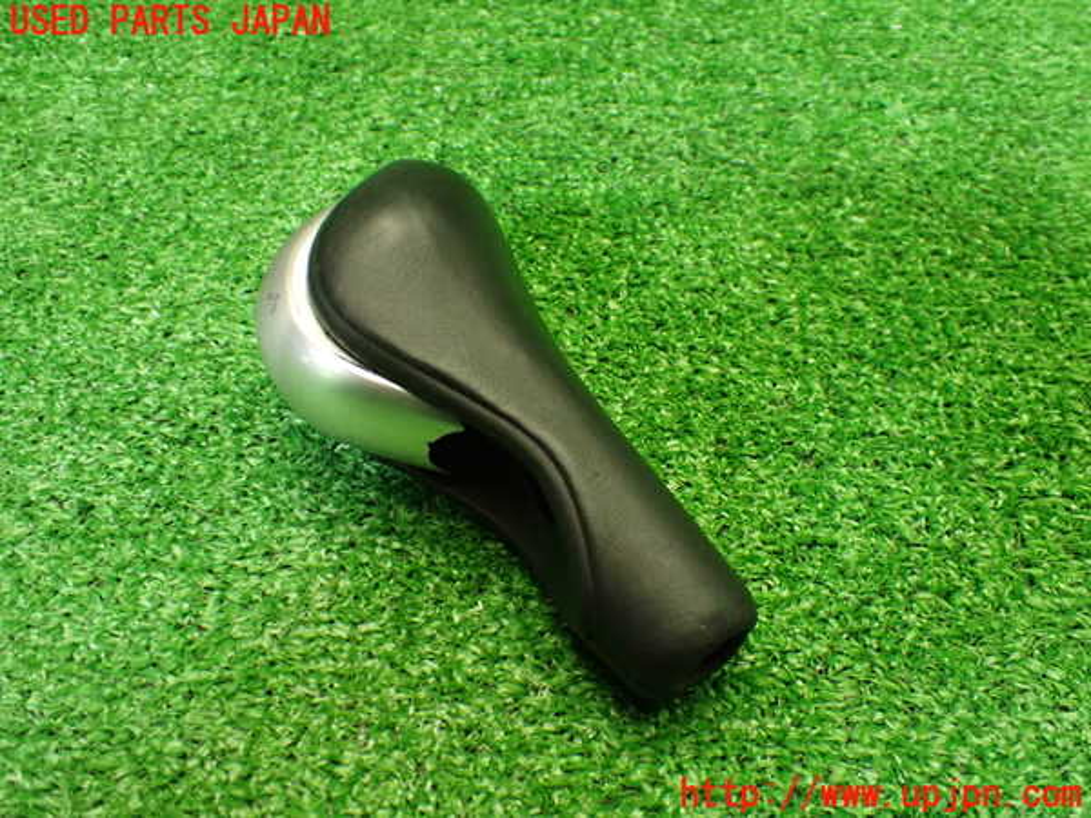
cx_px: 546
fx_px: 1135
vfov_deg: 39.7
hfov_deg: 51.4
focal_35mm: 36
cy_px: 409
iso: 800
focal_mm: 6.37
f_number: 2.5
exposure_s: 1/100
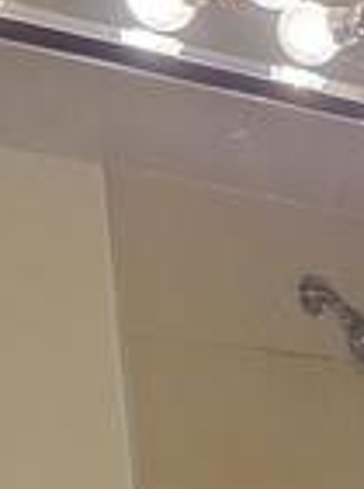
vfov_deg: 12.1
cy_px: 1040
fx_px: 2000
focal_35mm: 142
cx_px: 877
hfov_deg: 9.3
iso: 250
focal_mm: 5.4
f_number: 1.8
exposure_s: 1/120
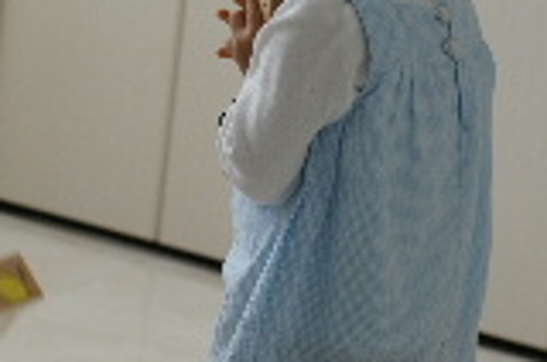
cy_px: 32
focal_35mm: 215
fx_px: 3260
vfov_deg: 6.3
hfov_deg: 9.6
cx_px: 101
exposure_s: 1/200
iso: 100
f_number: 2.8
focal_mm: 50
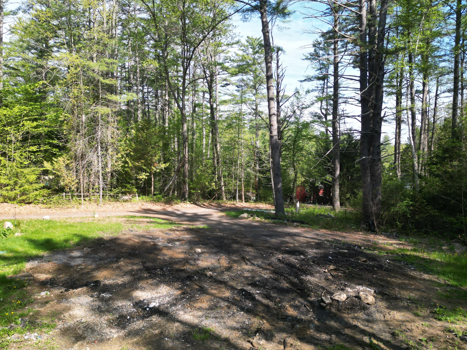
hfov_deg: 67.3
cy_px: 178
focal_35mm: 26
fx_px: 351
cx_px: 223
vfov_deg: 53.1
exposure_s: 1/1250
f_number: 1.7
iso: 130
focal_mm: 6.72
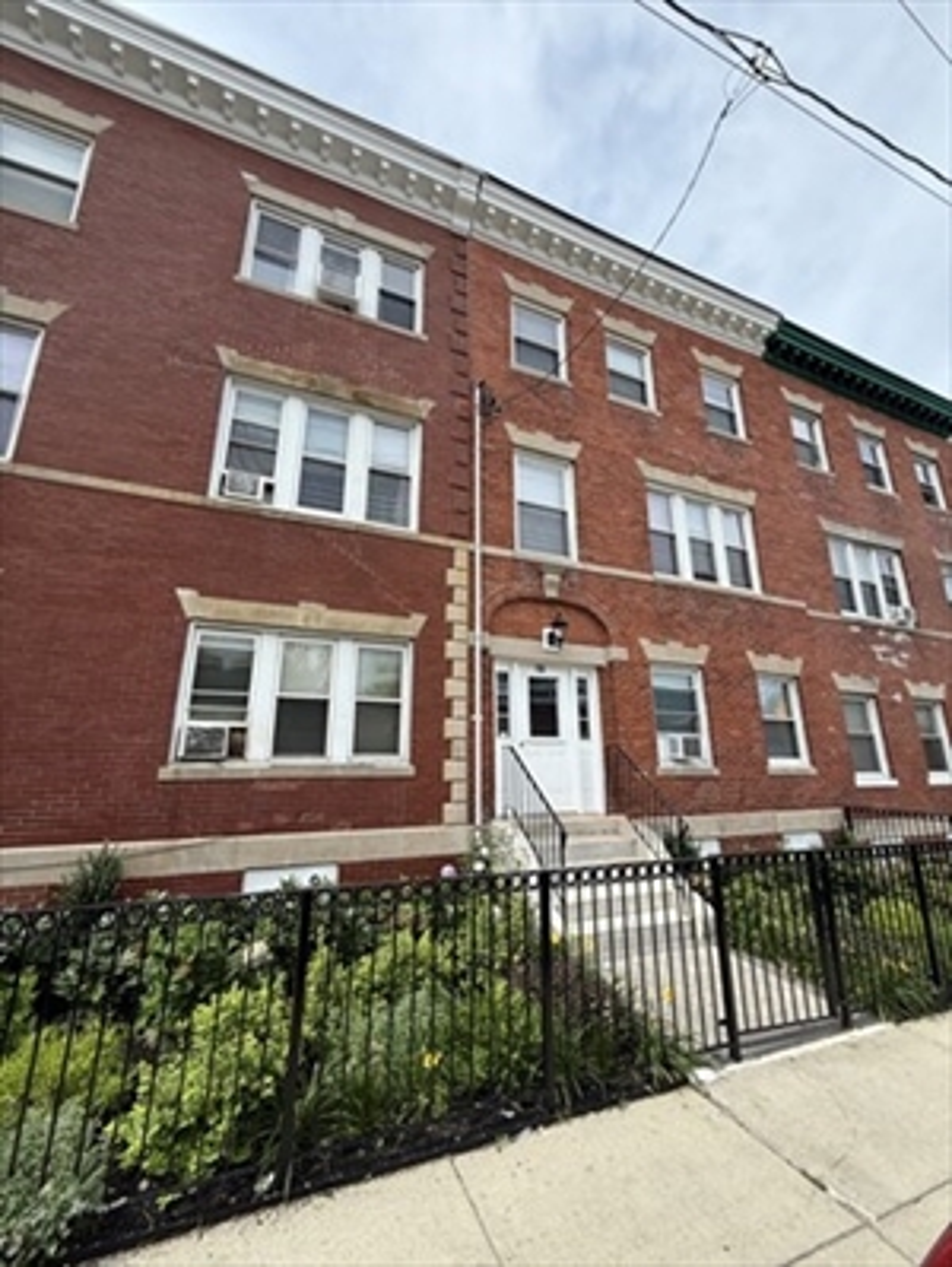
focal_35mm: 14
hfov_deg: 85.8
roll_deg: -0.6
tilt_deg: +15.4
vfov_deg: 102.0
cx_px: 476
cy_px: 634
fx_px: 513
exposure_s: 1/928
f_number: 2.2
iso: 50
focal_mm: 2.22
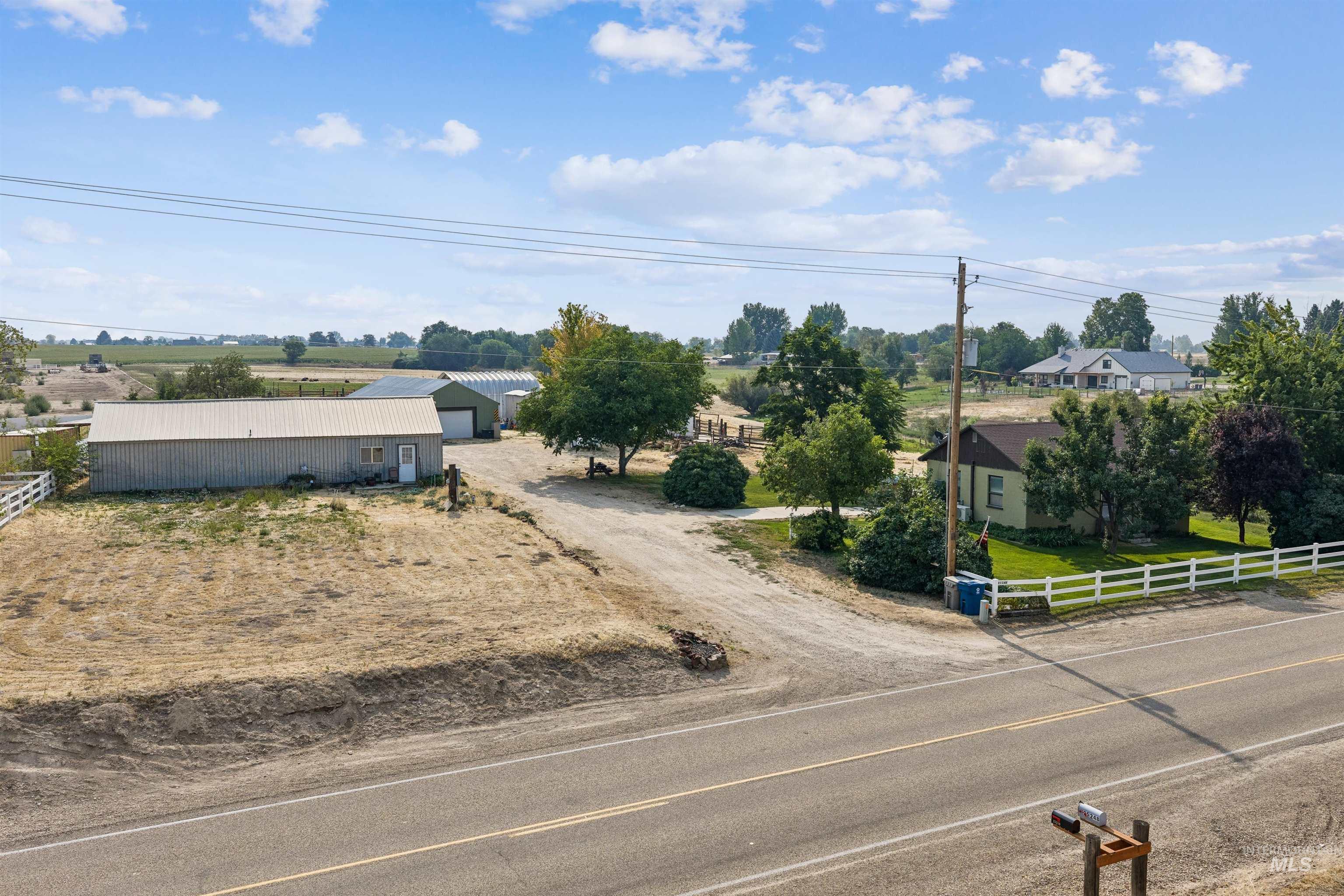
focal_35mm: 28
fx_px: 1045
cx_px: 672
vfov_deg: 46.4
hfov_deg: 65.5
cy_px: 448
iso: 250
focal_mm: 14.4
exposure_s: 1/240
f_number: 2.8
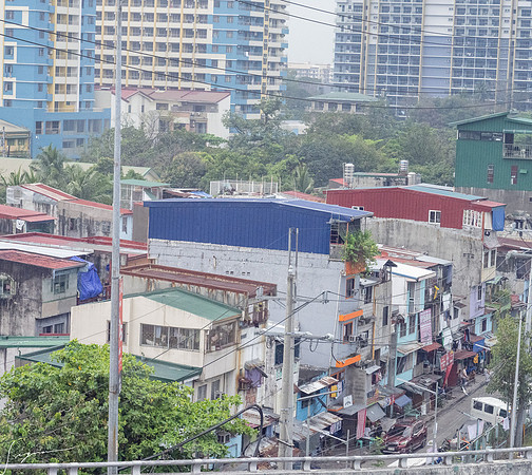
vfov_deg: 15.0
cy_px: 283
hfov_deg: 16.8
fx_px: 1798
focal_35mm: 109
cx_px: 290
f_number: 5.6
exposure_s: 1/640
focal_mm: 70
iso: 2800
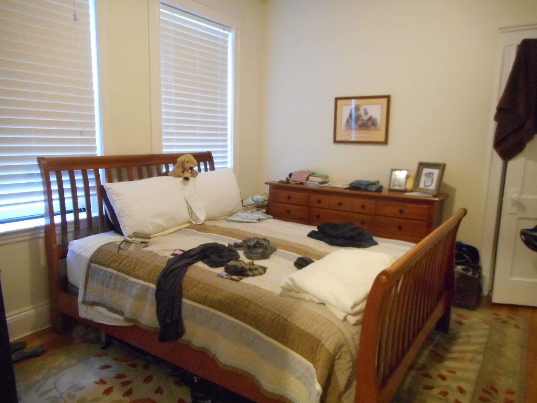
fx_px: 388
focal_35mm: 25
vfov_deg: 54.9
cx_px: 268
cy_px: 202
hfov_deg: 69.4
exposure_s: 1/5
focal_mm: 4.5
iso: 800
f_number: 3.7
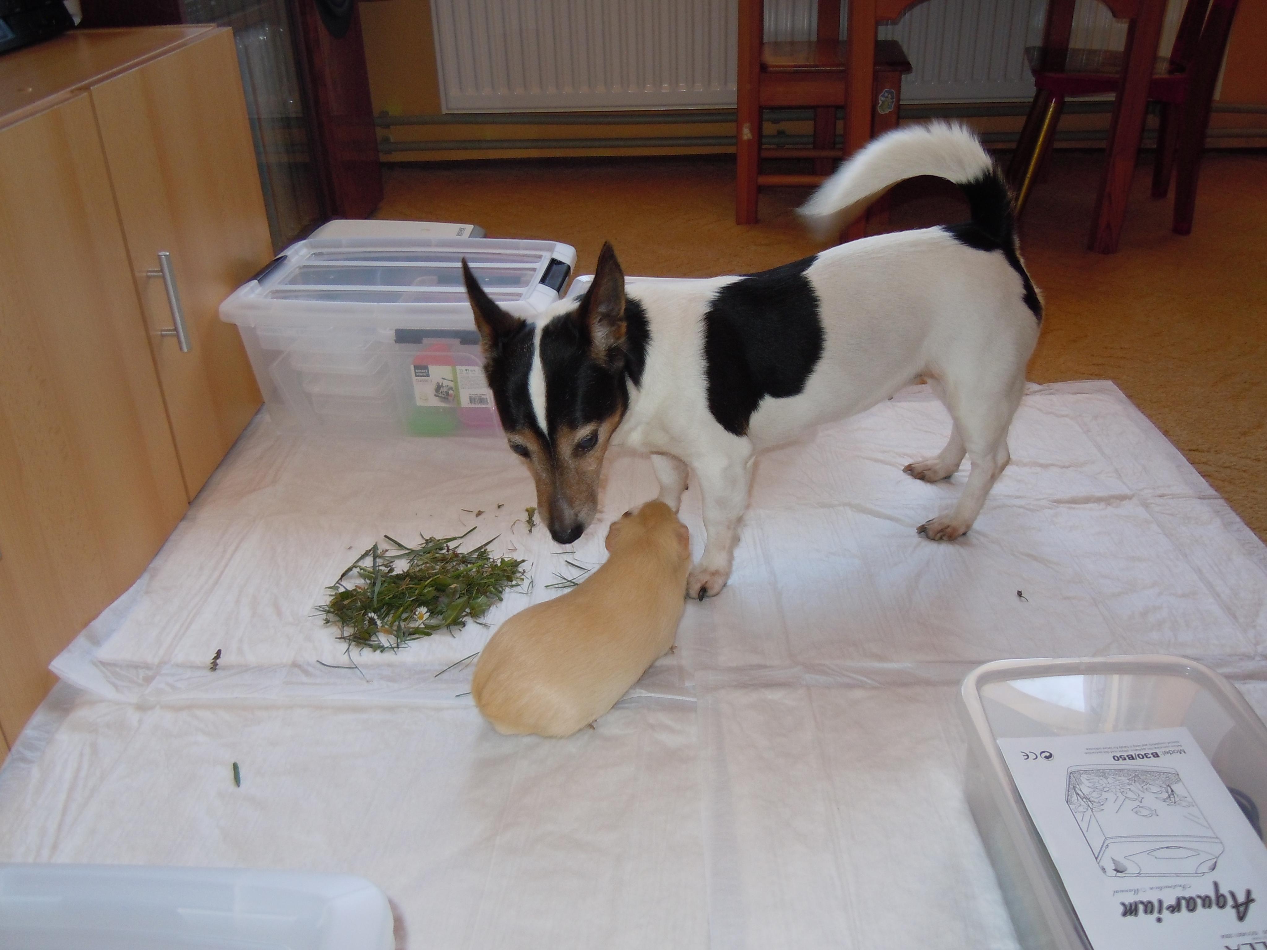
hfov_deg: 60.0
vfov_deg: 46.8
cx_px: 634
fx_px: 1098
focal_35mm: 30
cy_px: 475
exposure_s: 1/30
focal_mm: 5.4
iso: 200
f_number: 3.5
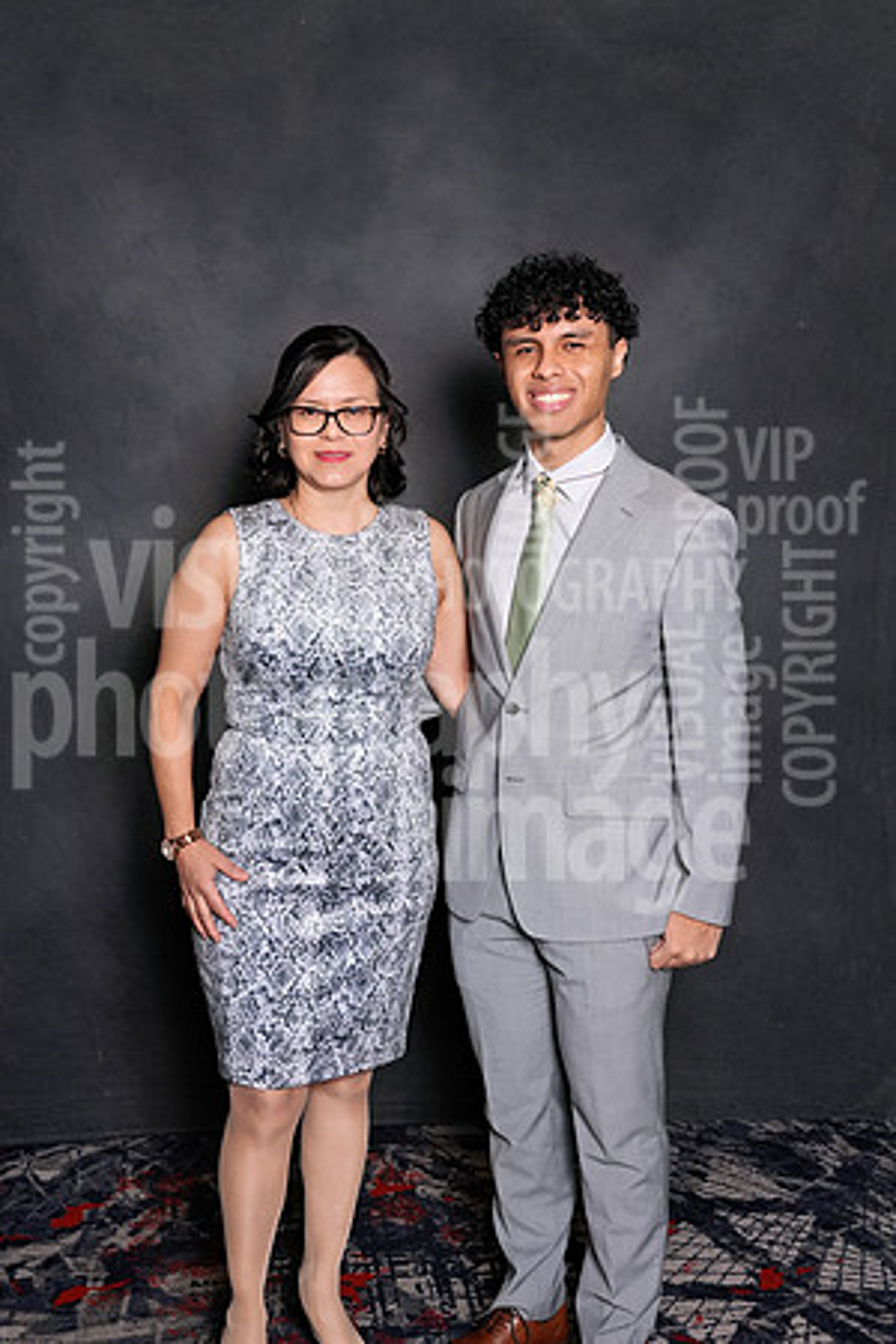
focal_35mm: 48
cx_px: 448
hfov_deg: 28.1
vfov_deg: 41.1
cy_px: 672
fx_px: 1792
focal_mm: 32
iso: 640
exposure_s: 1/125
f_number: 8
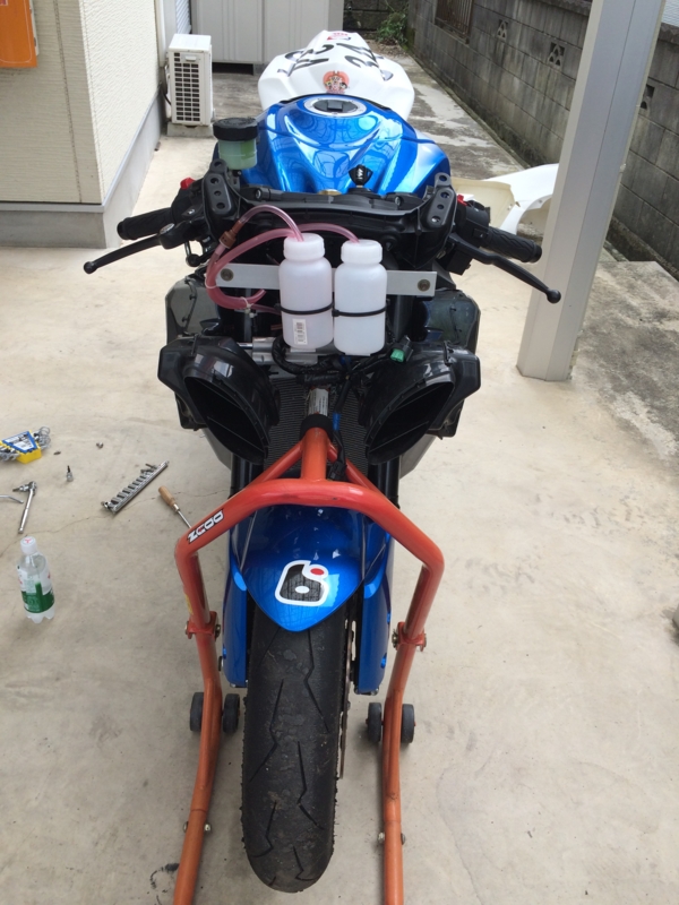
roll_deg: -3.7
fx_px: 758
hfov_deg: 48.2
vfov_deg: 61.7
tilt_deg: -36.1
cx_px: 340
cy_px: 452
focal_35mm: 29
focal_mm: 4.15
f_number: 2.2
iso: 32
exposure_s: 1/562
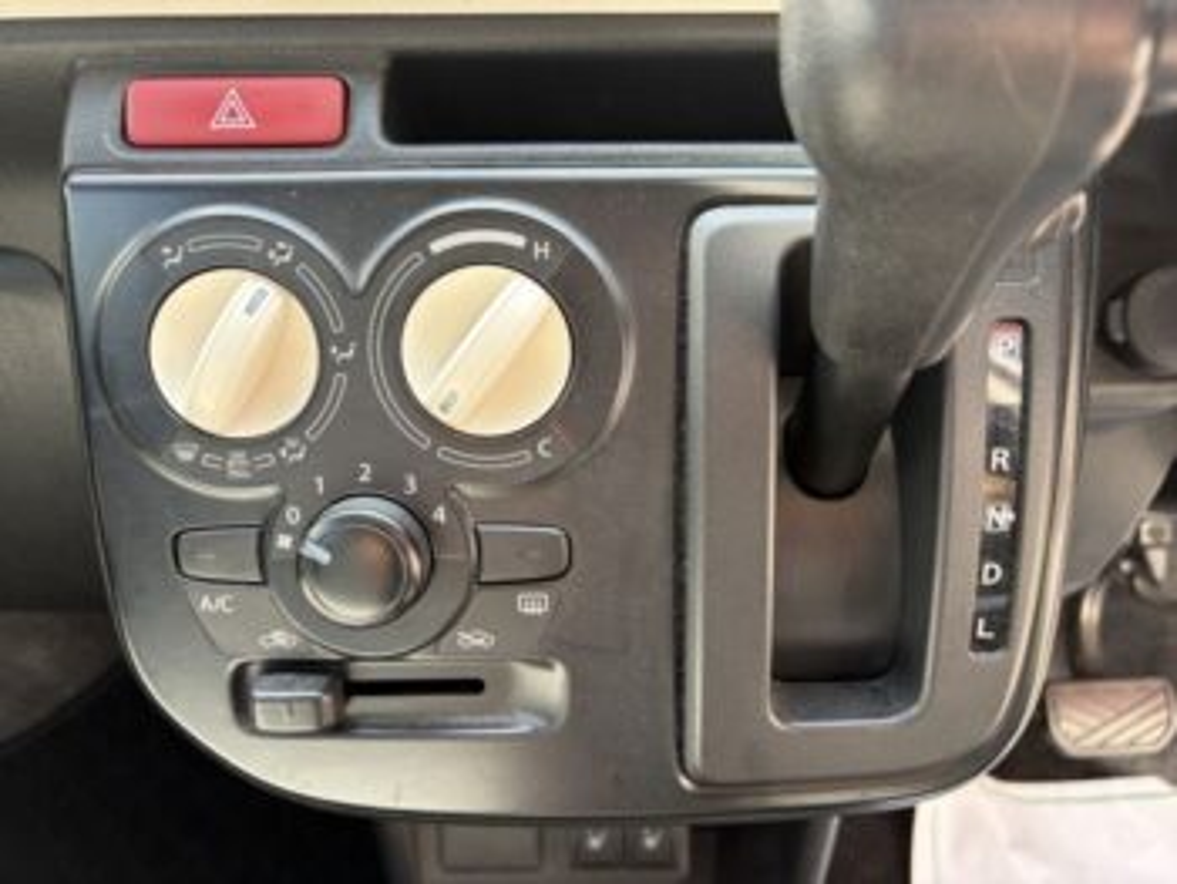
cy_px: 442
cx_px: 588
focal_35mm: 26
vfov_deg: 53.1
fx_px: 885
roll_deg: +1.2
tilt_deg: -26.8
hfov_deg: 67.3
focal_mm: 5.96
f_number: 1.6
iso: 64
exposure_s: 1/121
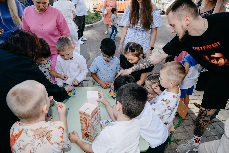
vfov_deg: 49.6
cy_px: 76
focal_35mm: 26
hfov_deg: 69.4
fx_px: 165
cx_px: 114
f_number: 5
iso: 100
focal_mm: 26
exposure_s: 1/160
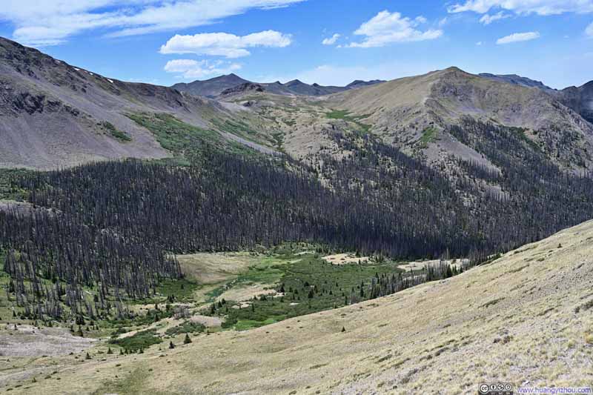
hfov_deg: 57.2
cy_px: 198
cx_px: 296
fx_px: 543
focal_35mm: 33
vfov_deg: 40.0
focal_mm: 33
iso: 64
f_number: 6.3
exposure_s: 1/320
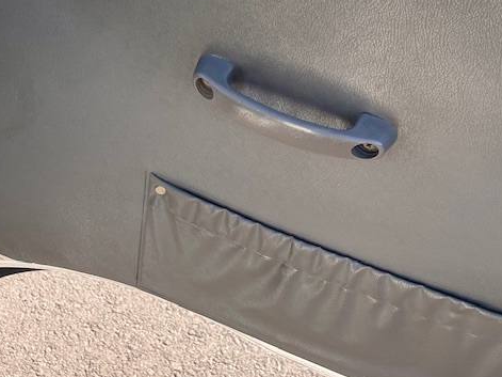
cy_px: 171
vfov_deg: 21.6
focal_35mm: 68
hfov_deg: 28.0
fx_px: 986
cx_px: 108
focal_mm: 5.1
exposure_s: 1/490
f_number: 1.6
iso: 32
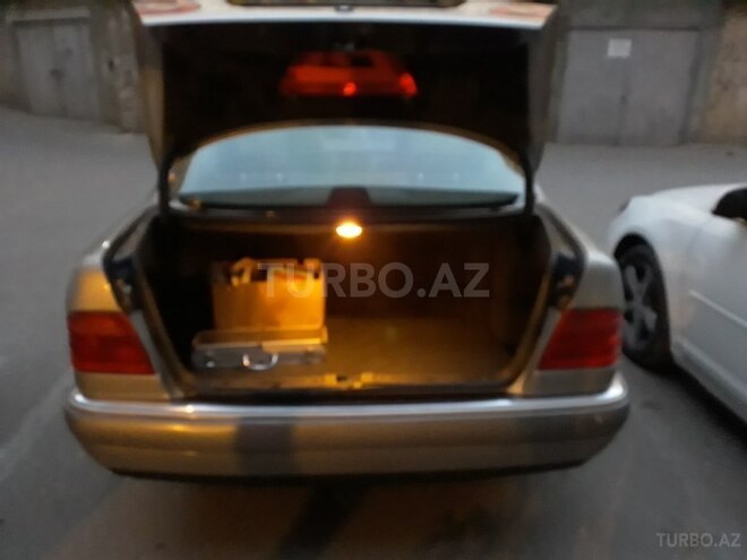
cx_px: 374
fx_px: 583
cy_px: 280
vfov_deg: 51.4
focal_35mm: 27
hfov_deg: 65.3
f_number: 1.7
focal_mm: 3.71
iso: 800
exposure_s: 1/10
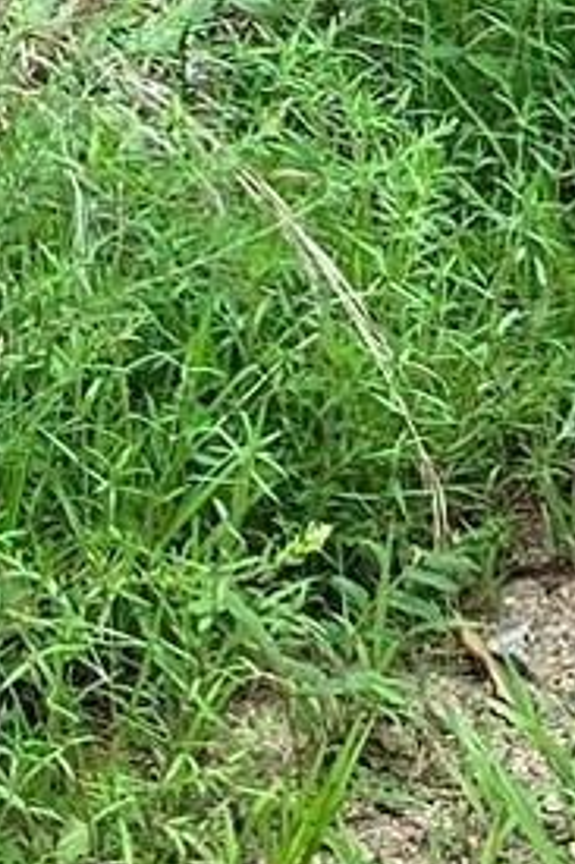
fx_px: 5205
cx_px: 28
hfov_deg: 6.3
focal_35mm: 217
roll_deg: -0.5
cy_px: -1213
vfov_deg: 8.6
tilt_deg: -4.6
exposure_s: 1/156
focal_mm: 3.99
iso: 25
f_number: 1.8
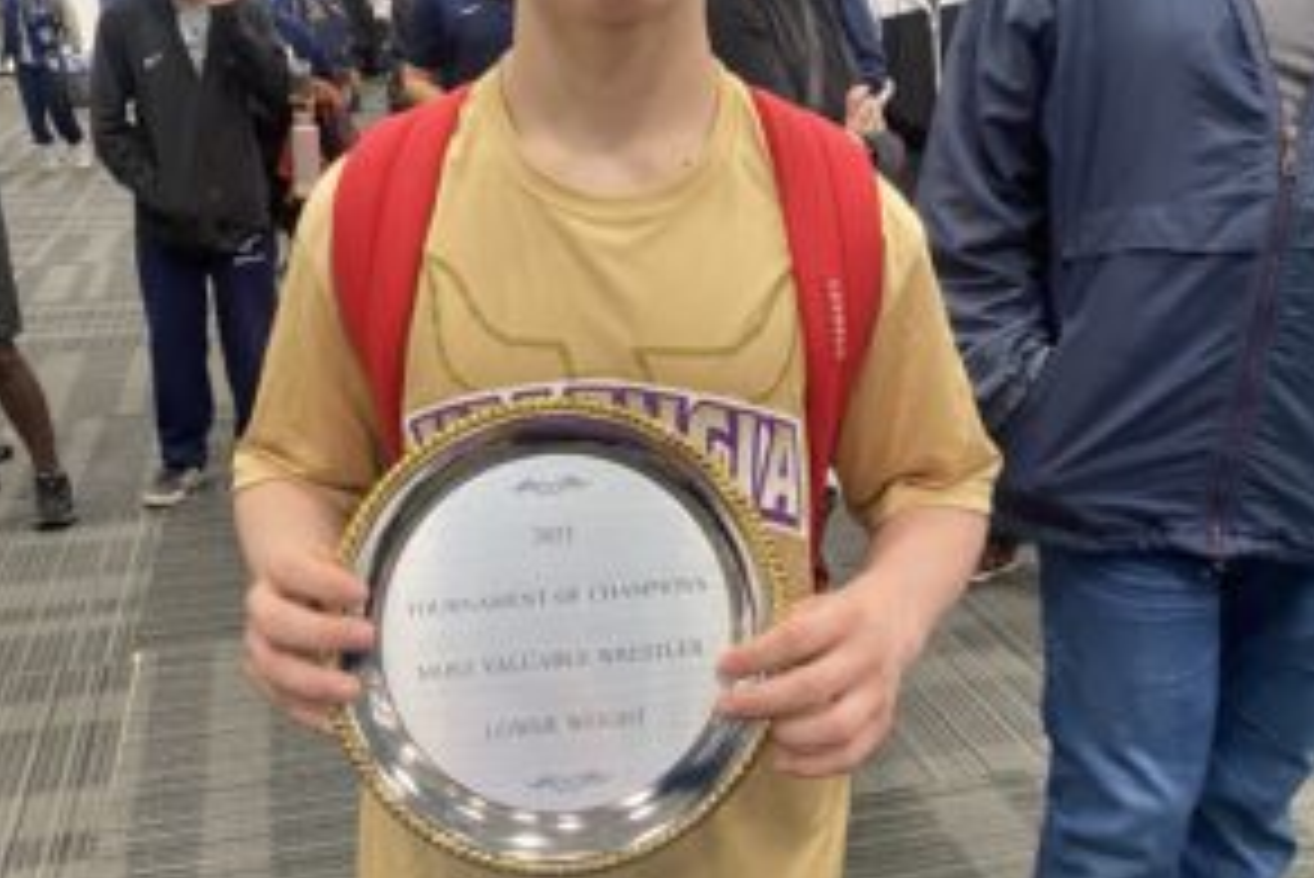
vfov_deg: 35.9
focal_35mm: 37
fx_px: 1351
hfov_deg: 51.9
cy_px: 383
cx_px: 657
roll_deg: -0.9
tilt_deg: -14.5
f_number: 1.8
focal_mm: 4.25
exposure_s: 1/60
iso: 250
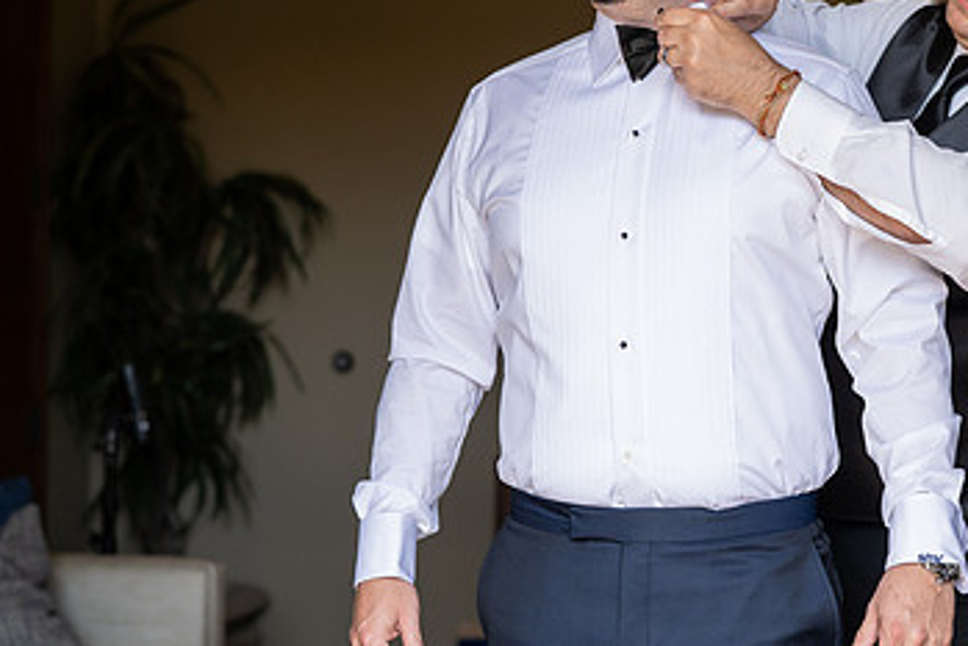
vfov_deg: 16.5
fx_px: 2233
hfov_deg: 24.2
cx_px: 732
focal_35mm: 83
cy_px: 245
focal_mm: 50
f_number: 2.2
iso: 400
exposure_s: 1/500
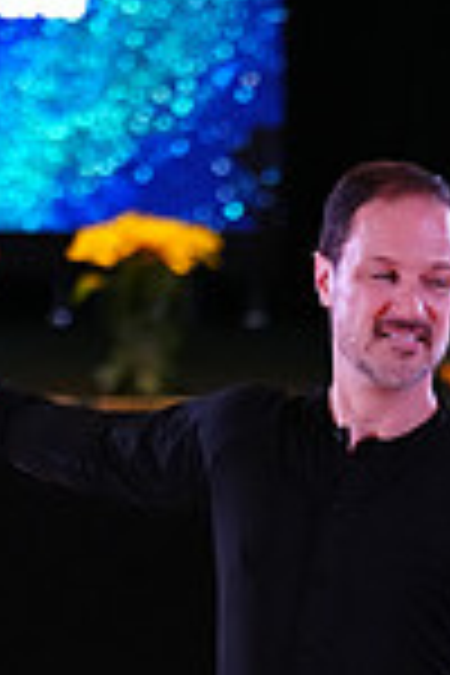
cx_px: 592
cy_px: 1066
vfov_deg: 3.8
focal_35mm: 535
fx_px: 10030
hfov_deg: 2.6
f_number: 2.8
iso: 5000
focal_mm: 138
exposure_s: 1/400
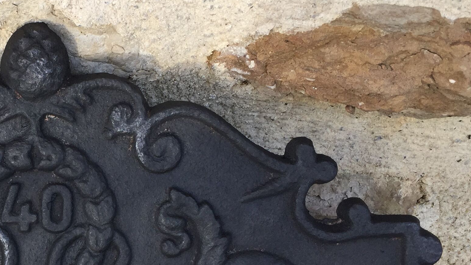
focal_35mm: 67
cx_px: 24
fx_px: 837
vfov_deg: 17.9
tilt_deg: -57.1
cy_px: 209
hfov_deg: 29.7
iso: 32
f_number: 2.2
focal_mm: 4.15
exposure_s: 1/278
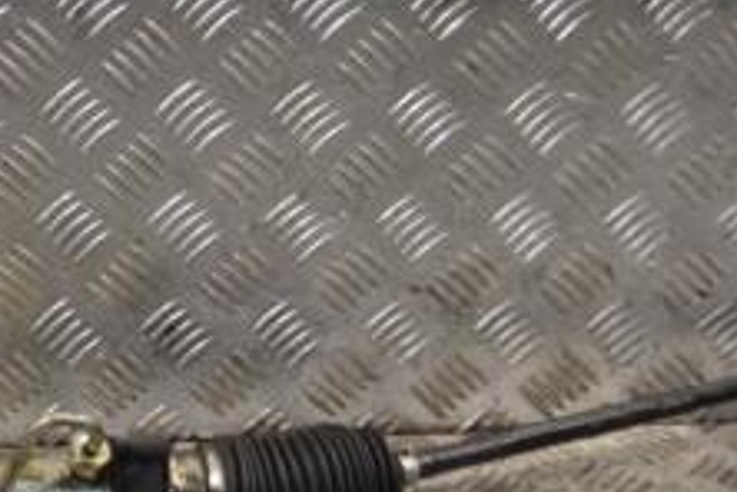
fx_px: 2402
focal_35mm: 117
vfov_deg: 11.7
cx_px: -252
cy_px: 279
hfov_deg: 16.4
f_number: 5
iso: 400
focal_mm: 29
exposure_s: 1/100
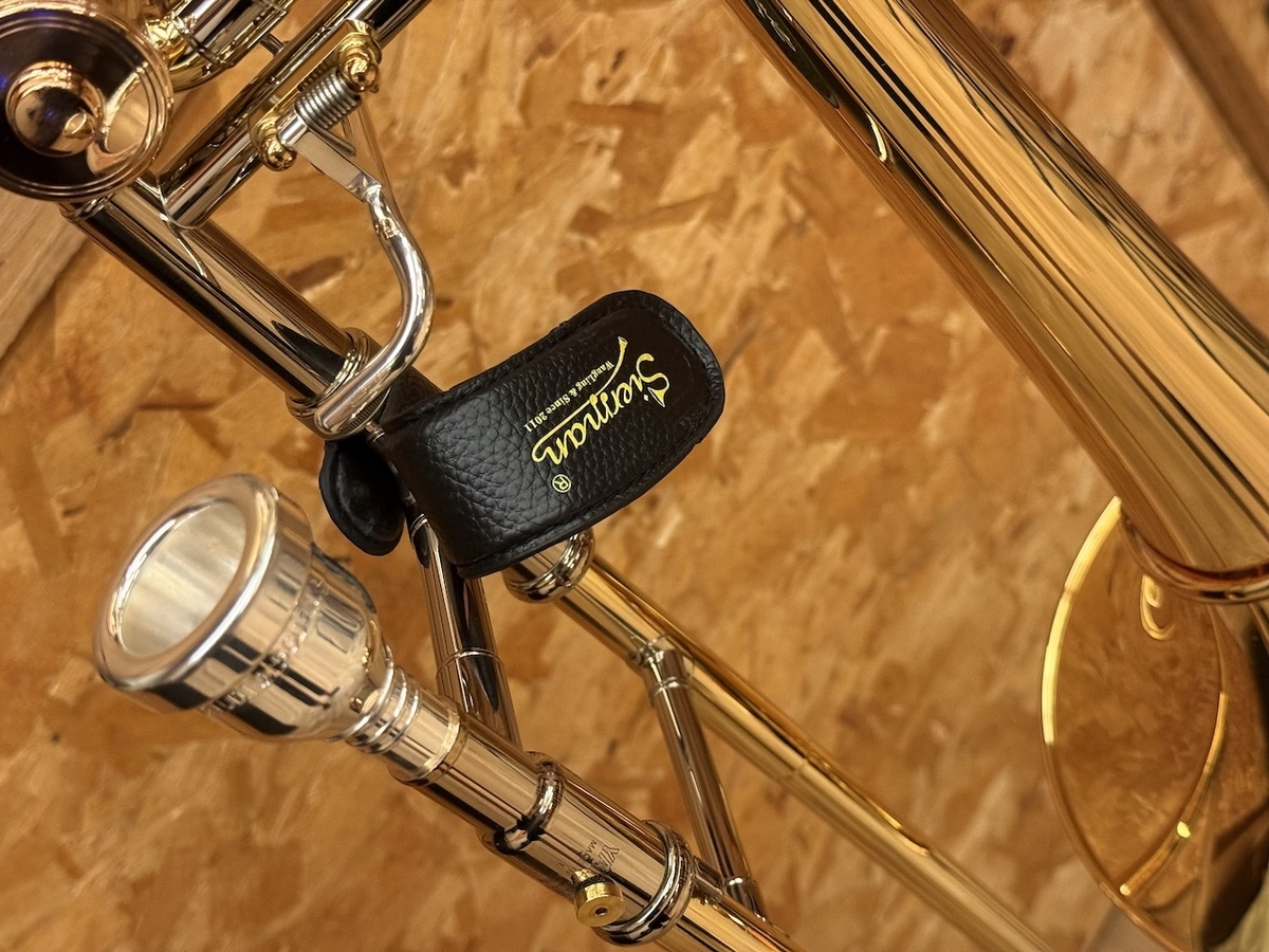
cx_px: 634
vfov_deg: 30.3
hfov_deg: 39.7
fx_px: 1760
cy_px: 476
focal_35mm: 48
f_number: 1.78
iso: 320
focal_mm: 6.76
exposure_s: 1/40
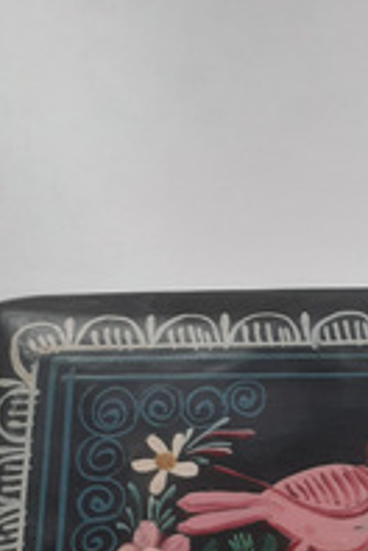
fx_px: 1089
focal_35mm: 71
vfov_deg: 26.7
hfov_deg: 18.3
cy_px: 570
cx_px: 428
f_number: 1.9
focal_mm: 3.6
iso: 50
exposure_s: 1/50
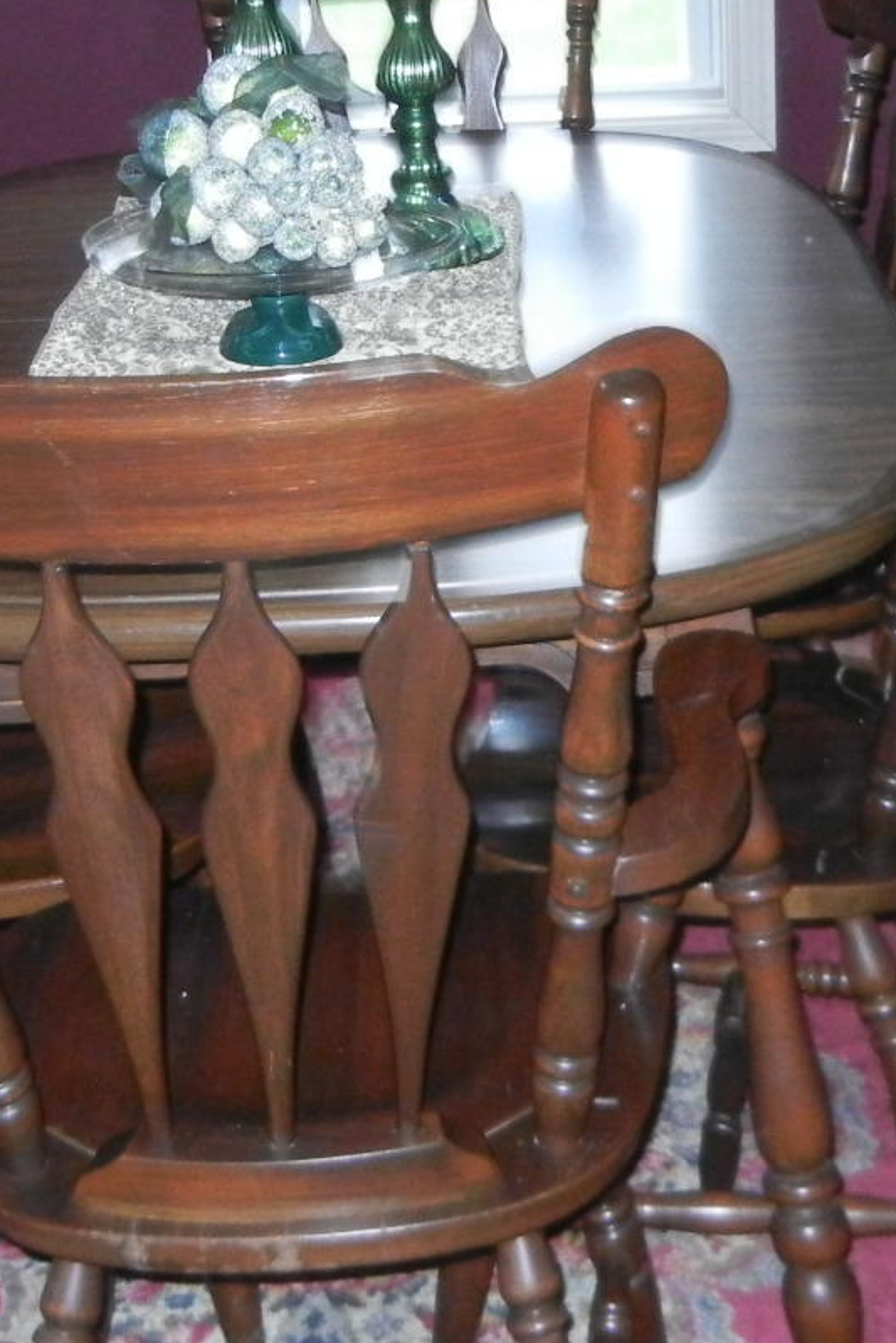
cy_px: 124
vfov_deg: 24.6
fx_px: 2985
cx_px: 514
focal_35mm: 80
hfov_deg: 17.1
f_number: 3.5
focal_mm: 5.4
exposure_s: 1/30
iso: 647
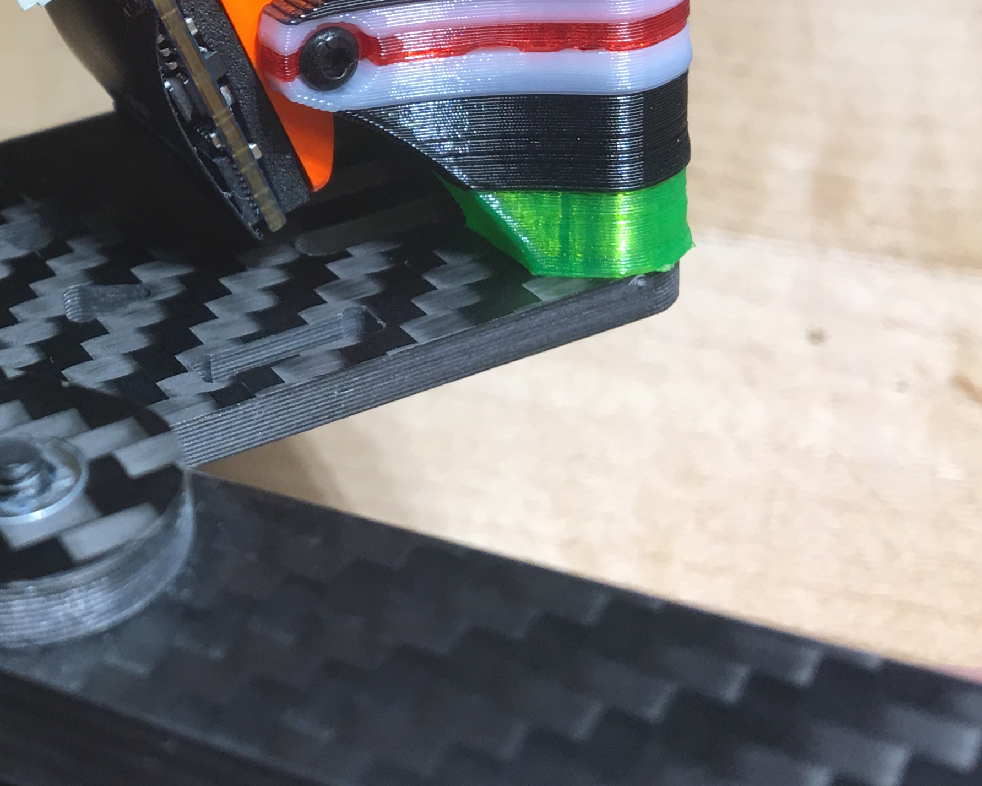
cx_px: 25
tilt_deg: -46.4
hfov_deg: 28.0
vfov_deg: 23.3
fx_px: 1860
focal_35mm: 64
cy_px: 99
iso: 25
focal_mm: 4.15
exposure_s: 1/40
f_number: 2.2
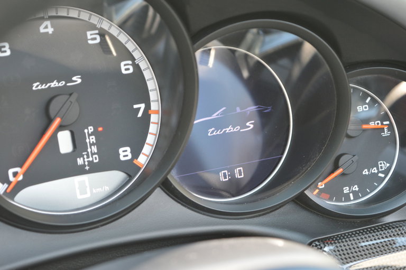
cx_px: 203
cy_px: 135
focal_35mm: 82
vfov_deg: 16.5
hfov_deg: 24.6
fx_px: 930
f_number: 5.6
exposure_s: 1/40
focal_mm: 55
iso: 400
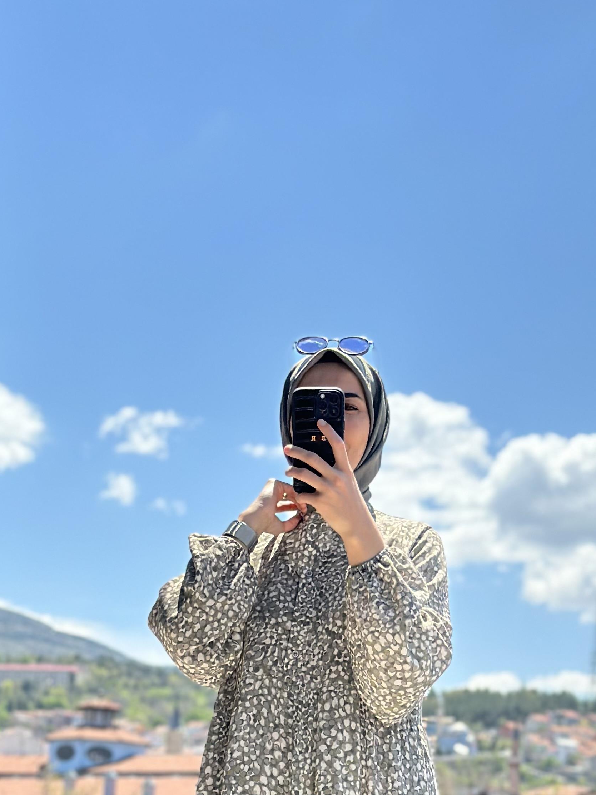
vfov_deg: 22.0
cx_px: 305
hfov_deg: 17.0
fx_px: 1998
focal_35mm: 87
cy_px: 712
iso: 80
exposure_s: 1/5556
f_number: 1.78
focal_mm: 6.86
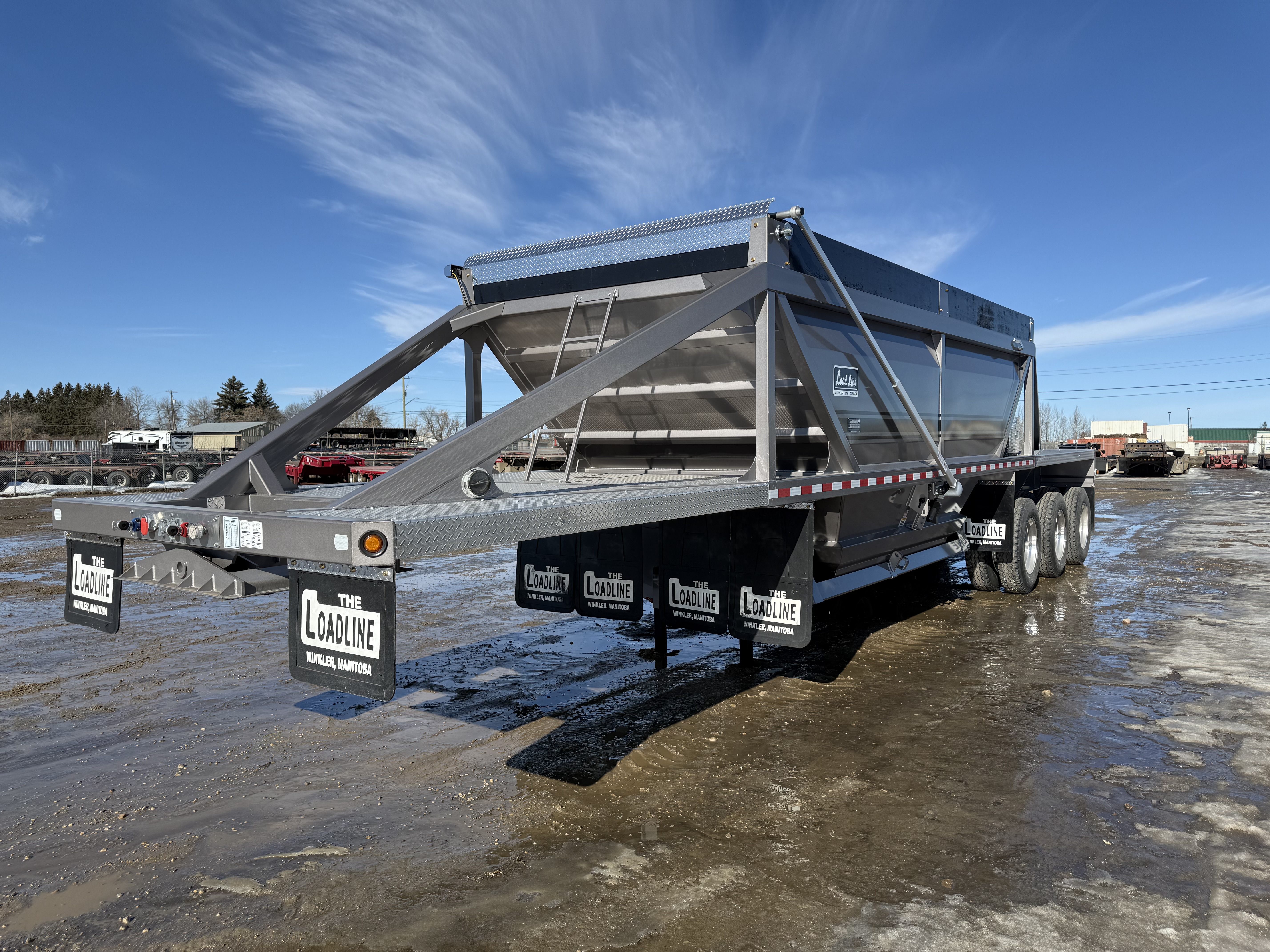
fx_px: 881
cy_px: 476
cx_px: 635
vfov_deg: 56.8
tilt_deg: -1.3
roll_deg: +0.0
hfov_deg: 71.6
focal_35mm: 24
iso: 80
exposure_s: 1/6173
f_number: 1.78
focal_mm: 6.76
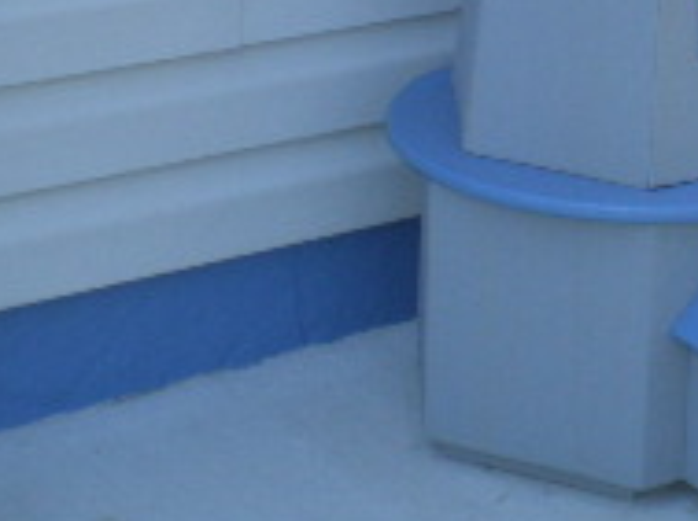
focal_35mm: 129
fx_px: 2596
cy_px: -225
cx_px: 687
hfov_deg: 15.1
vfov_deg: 11.1
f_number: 4.6
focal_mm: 6.3
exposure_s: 1/250
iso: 80
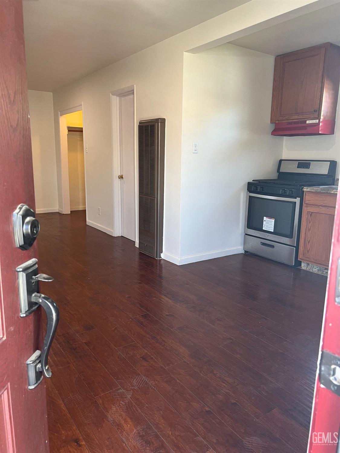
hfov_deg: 53.1
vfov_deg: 67.3
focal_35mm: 26
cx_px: 170
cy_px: 226
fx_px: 340
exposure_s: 1/60
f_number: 1.5
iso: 80
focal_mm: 5.7
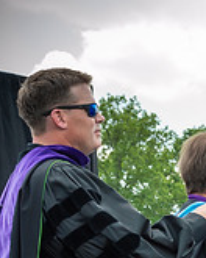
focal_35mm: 184
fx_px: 1402
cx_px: 375
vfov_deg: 10.3
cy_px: 335
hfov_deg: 8.1
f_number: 7.1
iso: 200
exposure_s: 1/200
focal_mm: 32
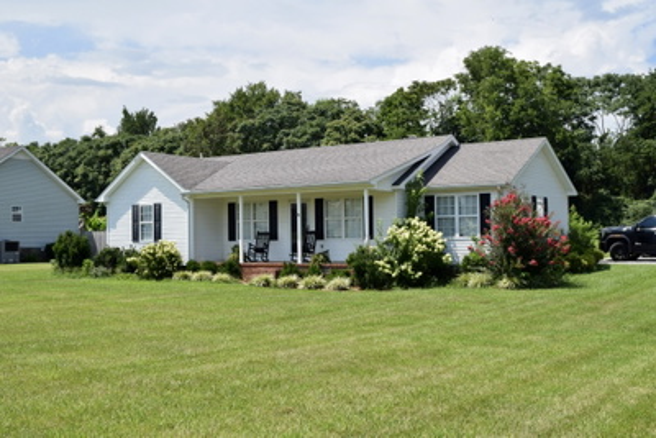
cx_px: 328
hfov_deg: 44.9
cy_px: 219
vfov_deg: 30.9
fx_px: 793
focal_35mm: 44
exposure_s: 1/400
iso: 200
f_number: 10
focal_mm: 29
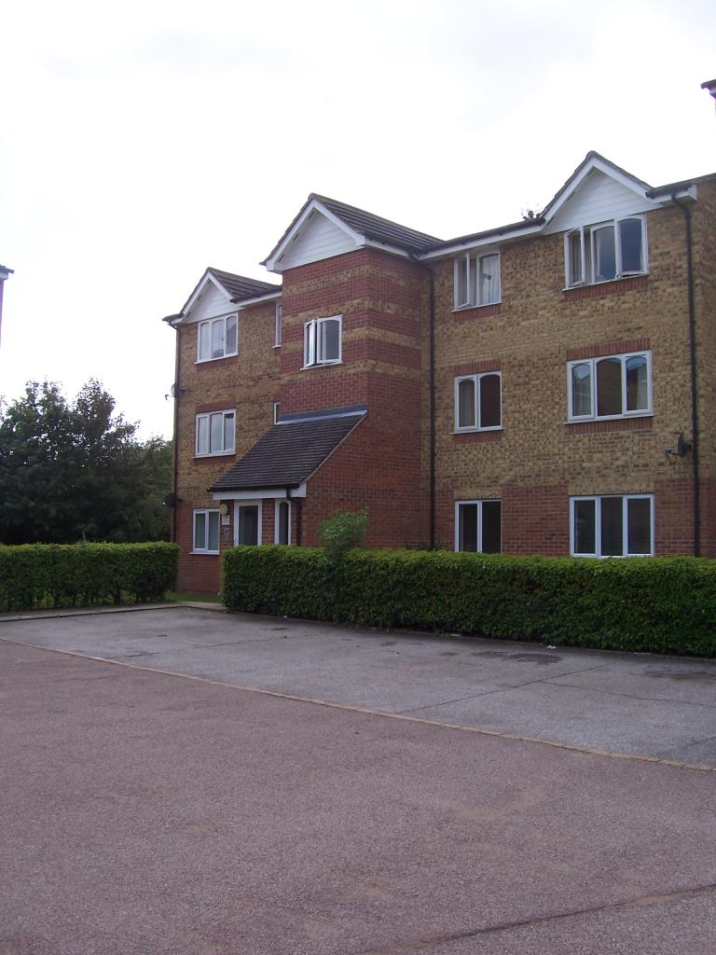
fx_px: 938
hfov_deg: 41.8
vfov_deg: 54.0
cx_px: 358
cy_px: 478
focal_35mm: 34
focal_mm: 5.6
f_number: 5.6
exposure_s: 1/350
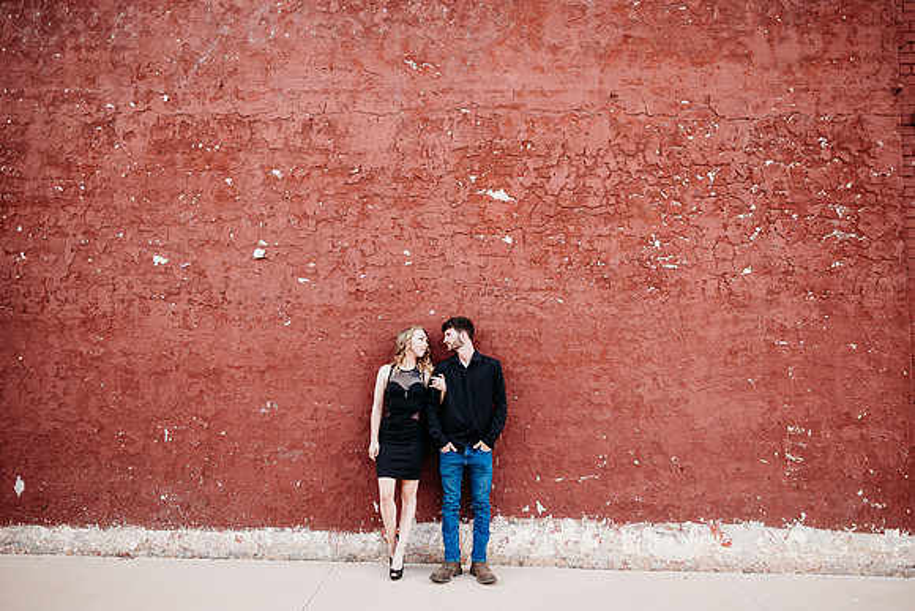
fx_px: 638
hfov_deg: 71.3
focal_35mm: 25
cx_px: 469
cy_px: 306
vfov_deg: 51.1
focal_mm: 24
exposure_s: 1/640
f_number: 2.8
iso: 250
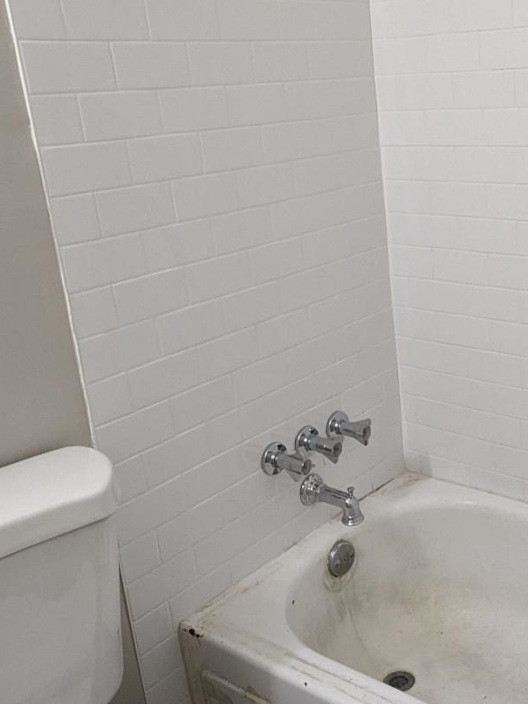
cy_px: 349
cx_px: 448
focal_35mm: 40
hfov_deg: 34.5
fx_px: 813
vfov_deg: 46.8
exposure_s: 1/40
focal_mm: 2.35
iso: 110
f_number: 2.2
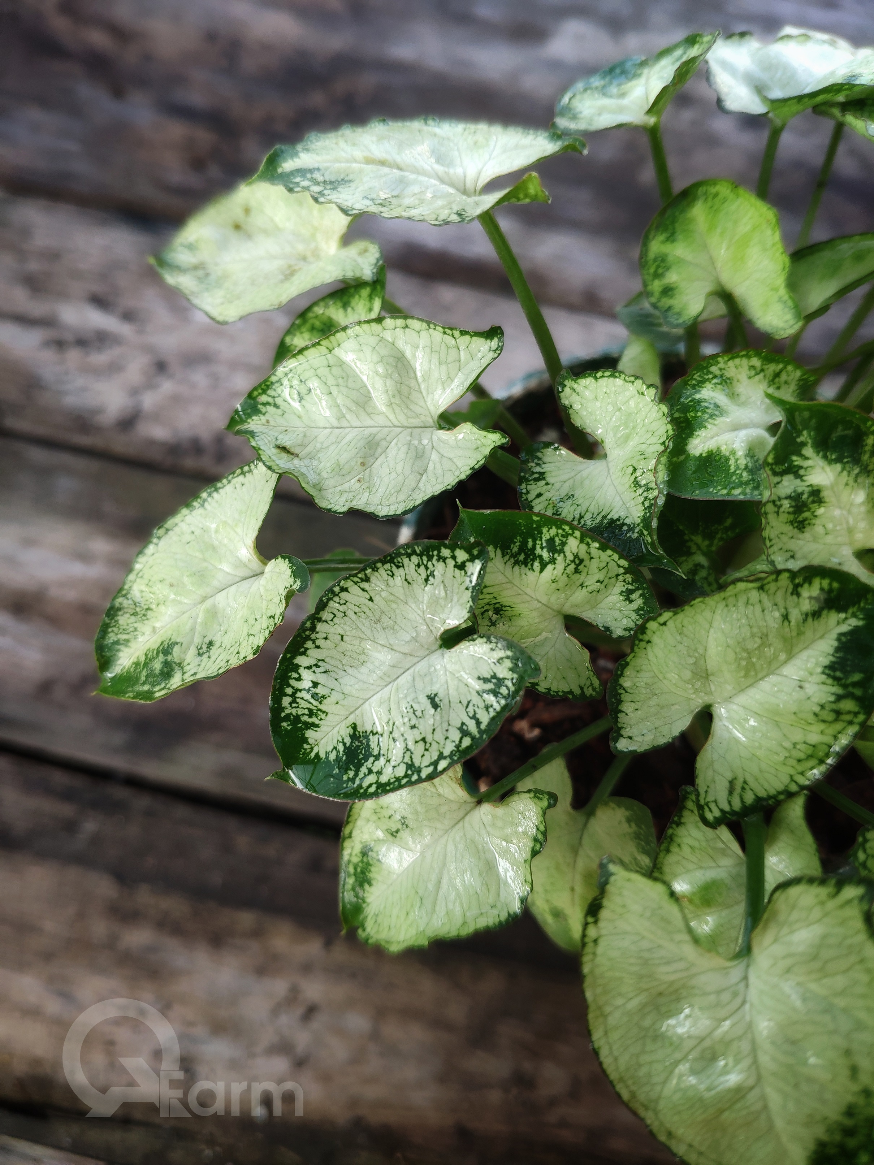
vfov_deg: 79.0
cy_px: 582
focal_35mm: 21
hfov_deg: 63.5
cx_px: 437
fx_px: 707
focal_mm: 4.22
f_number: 1.8
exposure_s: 1/100
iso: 191
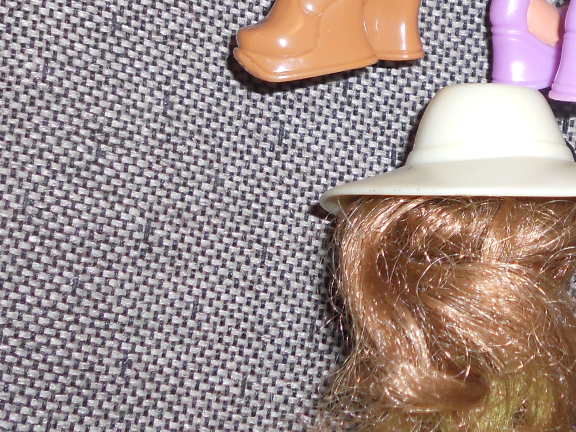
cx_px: 559
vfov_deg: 16.3
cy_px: -35
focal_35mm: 88
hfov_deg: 21.6
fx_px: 1464
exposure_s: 1/25
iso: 80
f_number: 3.5
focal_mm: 5.8
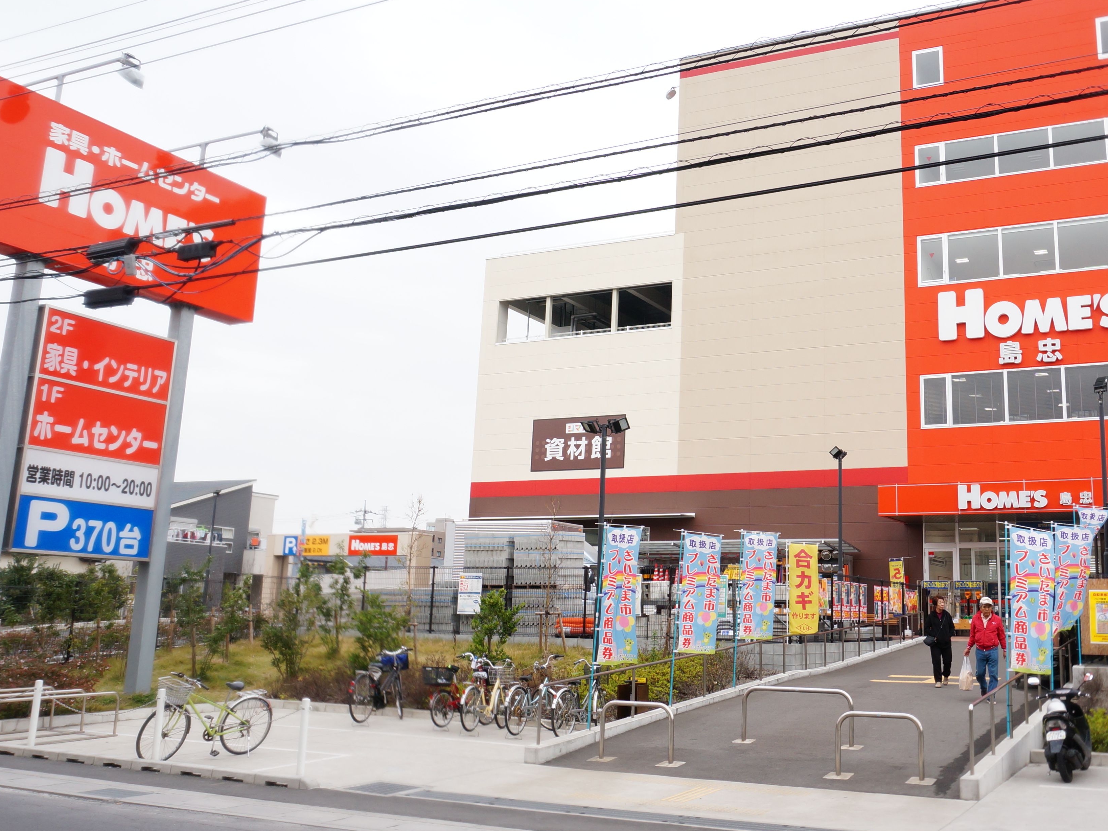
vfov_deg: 38.9
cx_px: 716
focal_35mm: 37
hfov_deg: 49.8
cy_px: 364
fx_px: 1175
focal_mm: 17
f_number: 8
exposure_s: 1/125
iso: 200
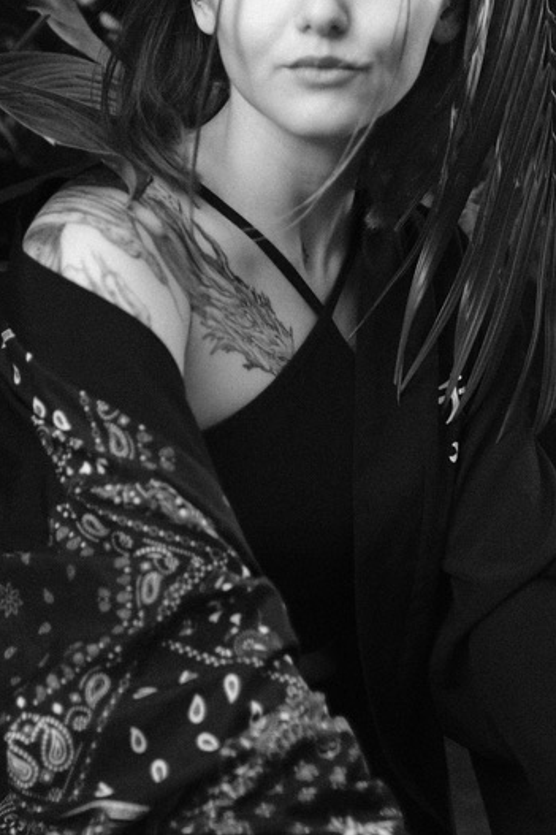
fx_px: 2388
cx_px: 131
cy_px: 127
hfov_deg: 13.2
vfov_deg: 19.6
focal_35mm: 103
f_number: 1.4
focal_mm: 33
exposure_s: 1/125
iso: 400
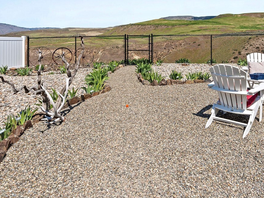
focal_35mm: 28
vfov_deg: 47.3
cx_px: 166
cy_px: 42
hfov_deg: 62.5
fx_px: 214
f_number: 8
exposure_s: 1/500
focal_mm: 15
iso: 100
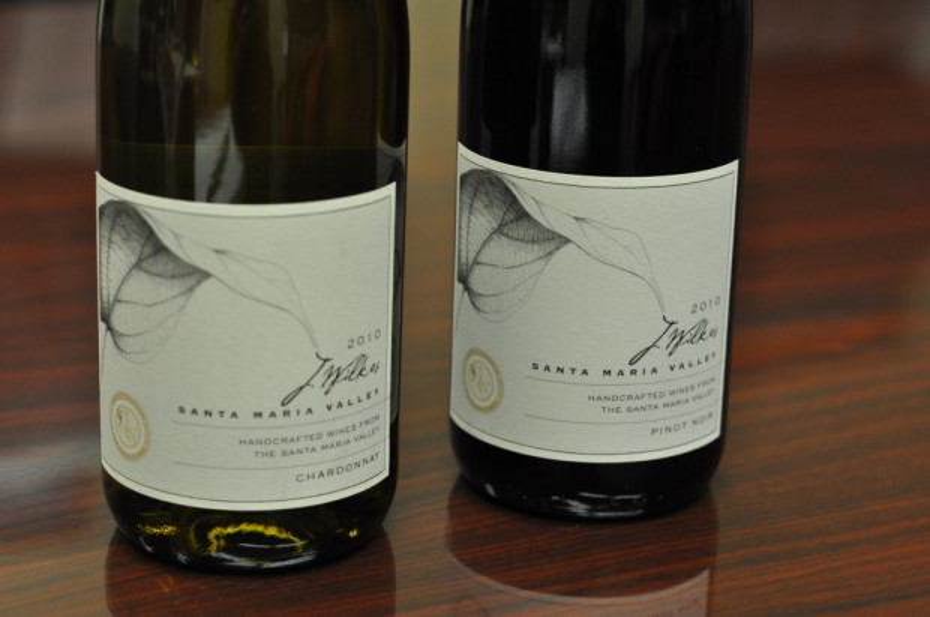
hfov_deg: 27.0
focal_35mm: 75
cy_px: 308
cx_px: 465
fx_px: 1934
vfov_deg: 18.1
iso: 800
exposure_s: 1/60
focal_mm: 50
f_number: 4
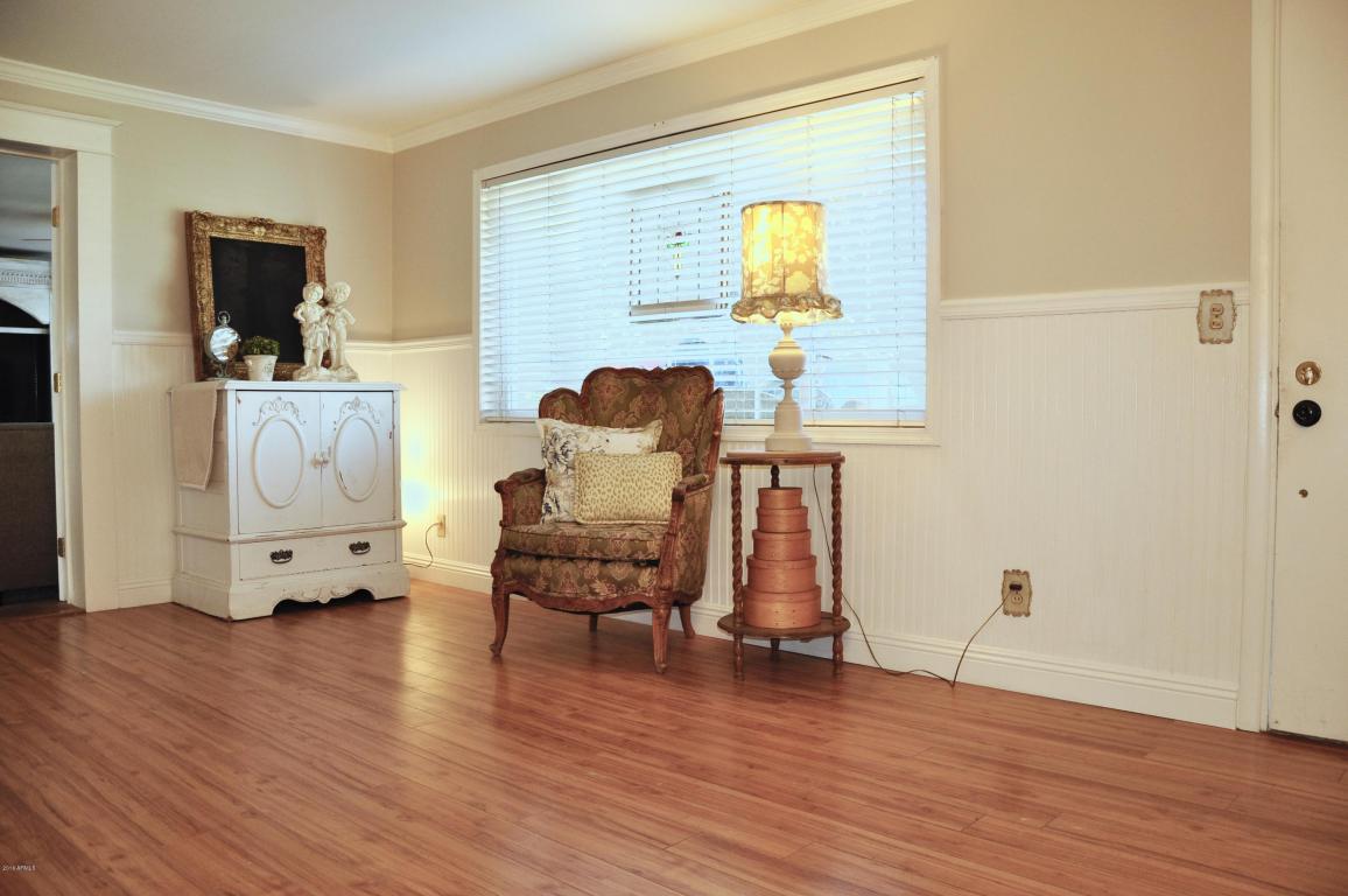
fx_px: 1010
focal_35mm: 27
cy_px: 448
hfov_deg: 67.4
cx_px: 674
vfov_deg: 47.8
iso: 400
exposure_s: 1/60
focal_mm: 18
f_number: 3.5
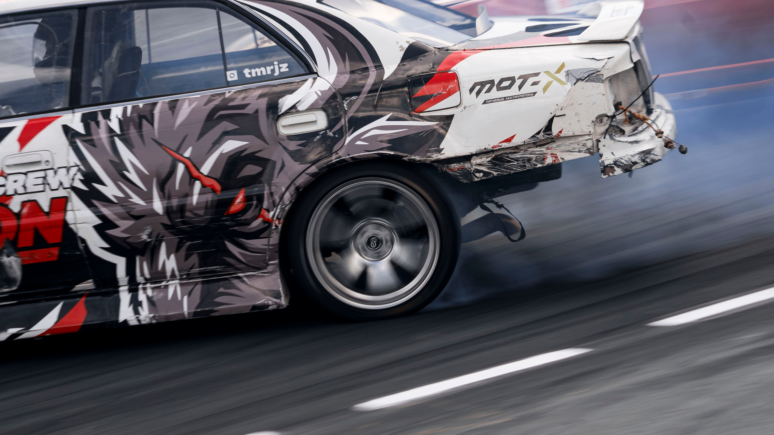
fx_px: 2902
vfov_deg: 8.6
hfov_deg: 15.2
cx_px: 387
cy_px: 218
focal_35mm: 141
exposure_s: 1/125
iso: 100
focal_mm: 90
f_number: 9
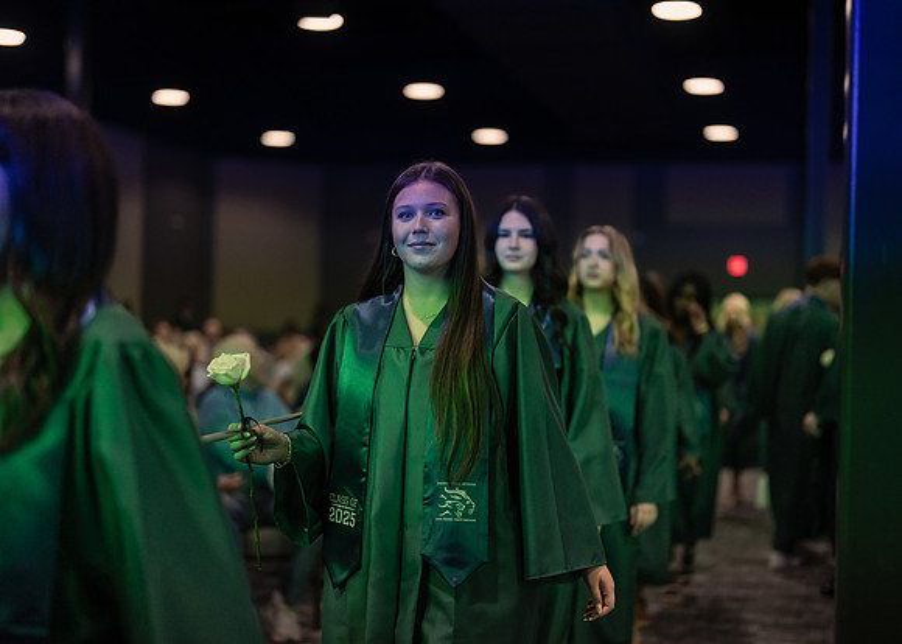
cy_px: 322
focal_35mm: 53
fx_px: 1360
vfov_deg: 26.6
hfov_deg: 36.7
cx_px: 451
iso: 1250
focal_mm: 50
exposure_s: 1/500
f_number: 1.2
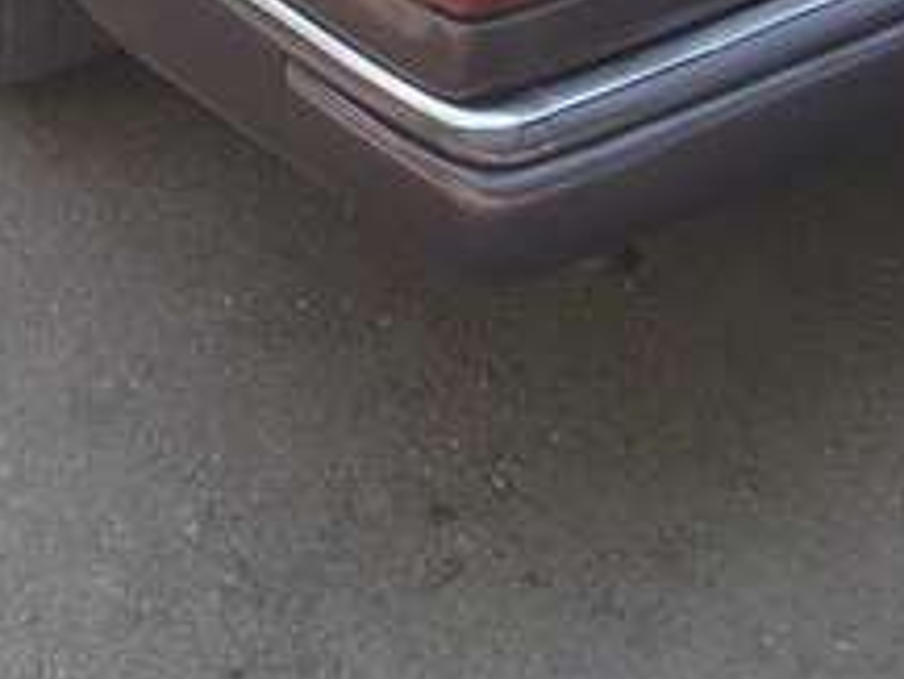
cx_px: 533
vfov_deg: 16.5
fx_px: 2143
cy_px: -315
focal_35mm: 82
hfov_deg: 23.8
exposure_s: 1/236
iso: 40
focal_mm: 3.6
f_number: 1.9
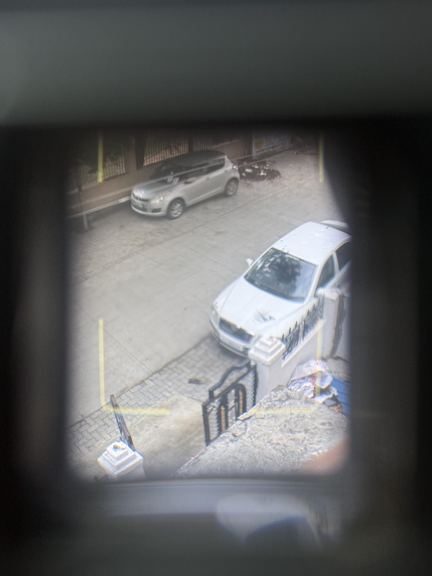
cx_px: 216
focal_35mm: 48
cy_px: 288
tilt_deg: -29.6
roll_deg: +0.0
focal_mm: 6.76
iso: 64
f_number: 1.78
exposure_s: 1/333
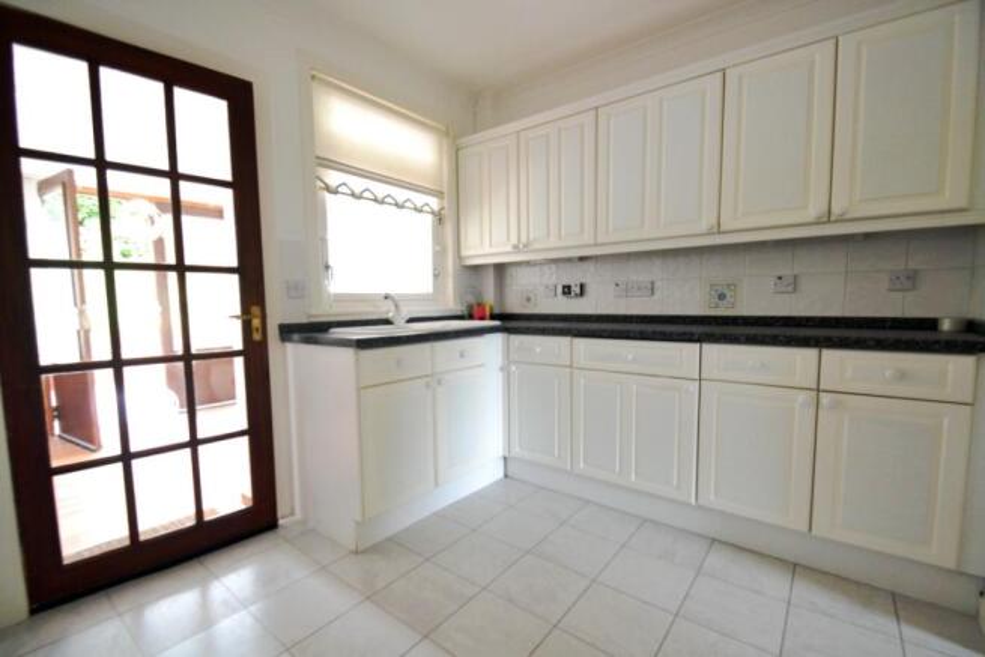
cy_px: 328
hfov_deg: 100.4
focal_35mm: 15
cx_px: 492
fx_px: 410
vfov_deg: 77.4
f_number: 3.5
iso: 1000
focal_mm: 10
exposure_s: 1/60
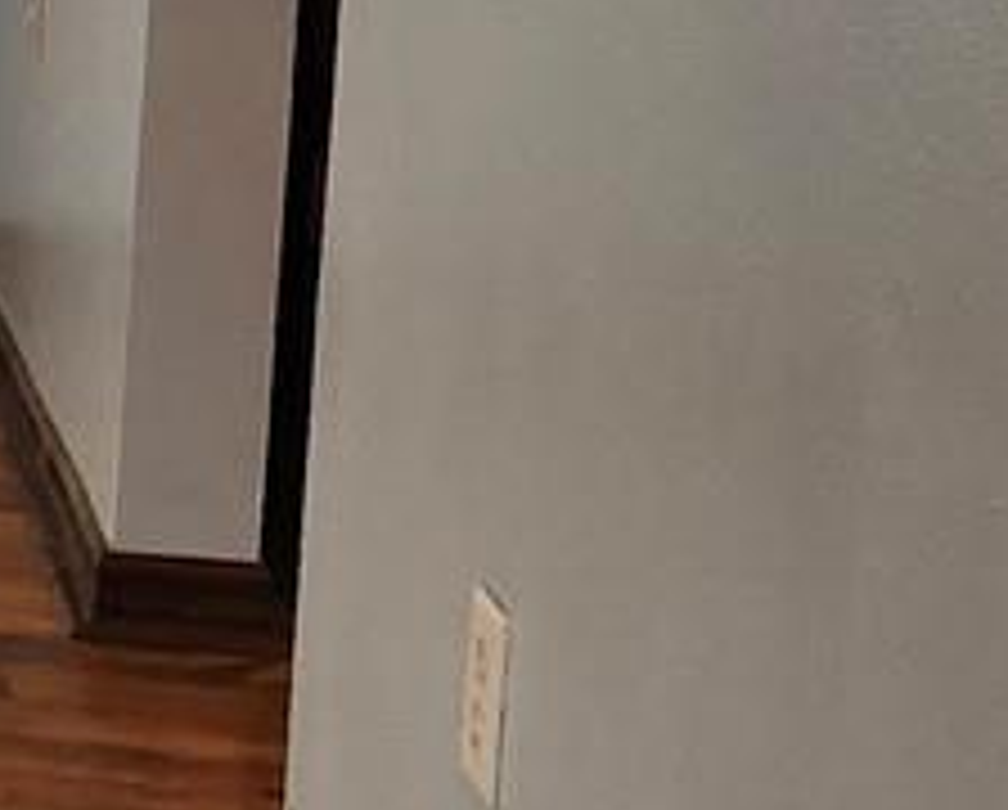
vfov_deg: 9.5
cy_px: -297
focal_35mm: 160
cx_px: -2106
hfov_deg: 9.3
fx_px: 4782
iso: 125
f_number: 1.8
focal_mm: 5.54
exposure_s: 1/120
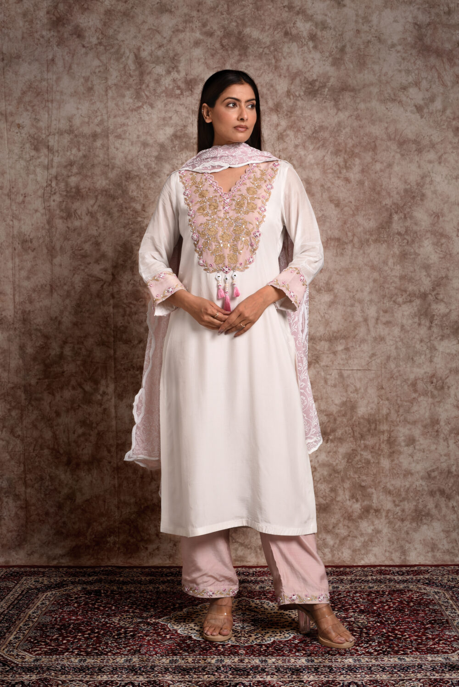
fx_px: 955
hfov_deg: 27.0
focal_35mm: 50
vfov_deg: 39.6
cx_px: 230
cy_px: 344
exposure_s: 1/125
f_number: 11
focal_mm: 50
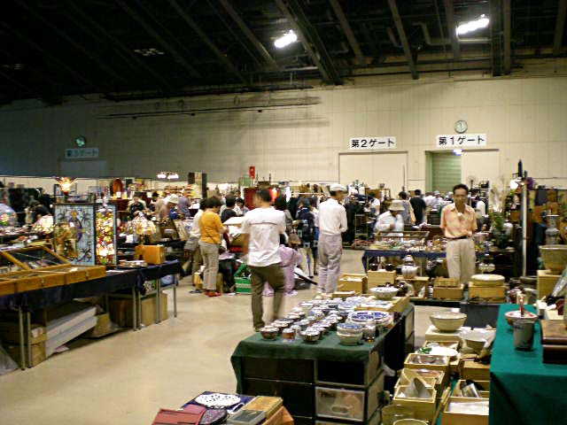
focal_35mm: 38
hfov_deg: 49.0
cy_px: 212
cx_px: 284
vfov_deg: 37.7
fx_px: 622
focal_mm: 6.3
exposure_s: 1/9.8
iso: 200
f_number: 3.1
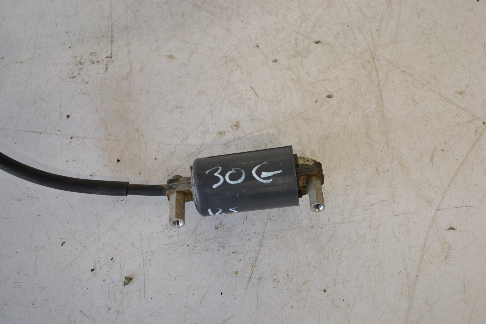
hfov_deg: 37.8
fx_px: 709
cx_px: 243
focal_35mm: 52
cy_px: 162
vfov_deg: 25.8
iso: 400
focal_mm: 35
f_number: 5
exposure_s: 1/25
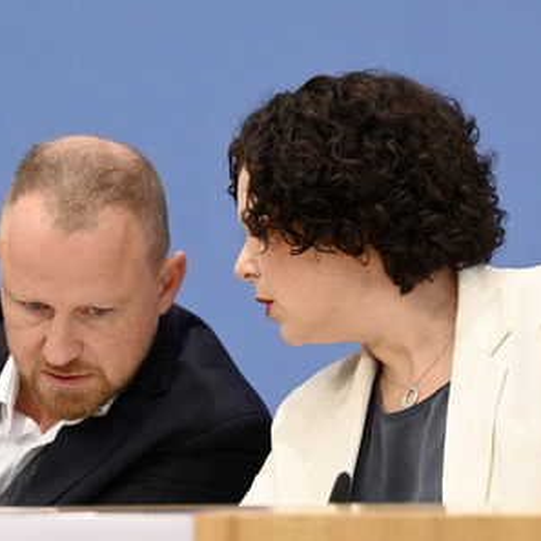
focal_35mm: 155
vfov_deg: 11.3
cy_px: 270
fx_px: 2741
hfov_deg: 11.3
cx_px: 218
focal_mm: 120
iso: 5000
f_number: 5.6
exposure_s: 1/640
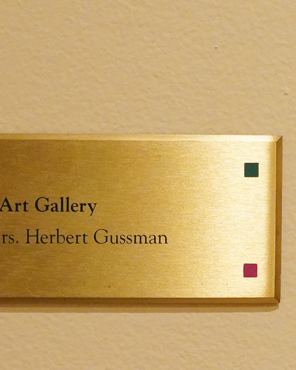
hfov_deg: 13.5
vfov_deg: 17.0
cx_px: 15
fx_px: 1237
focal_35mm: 113
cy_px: 214
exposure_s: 1/100
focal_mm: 50
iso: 8000
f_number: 5.6
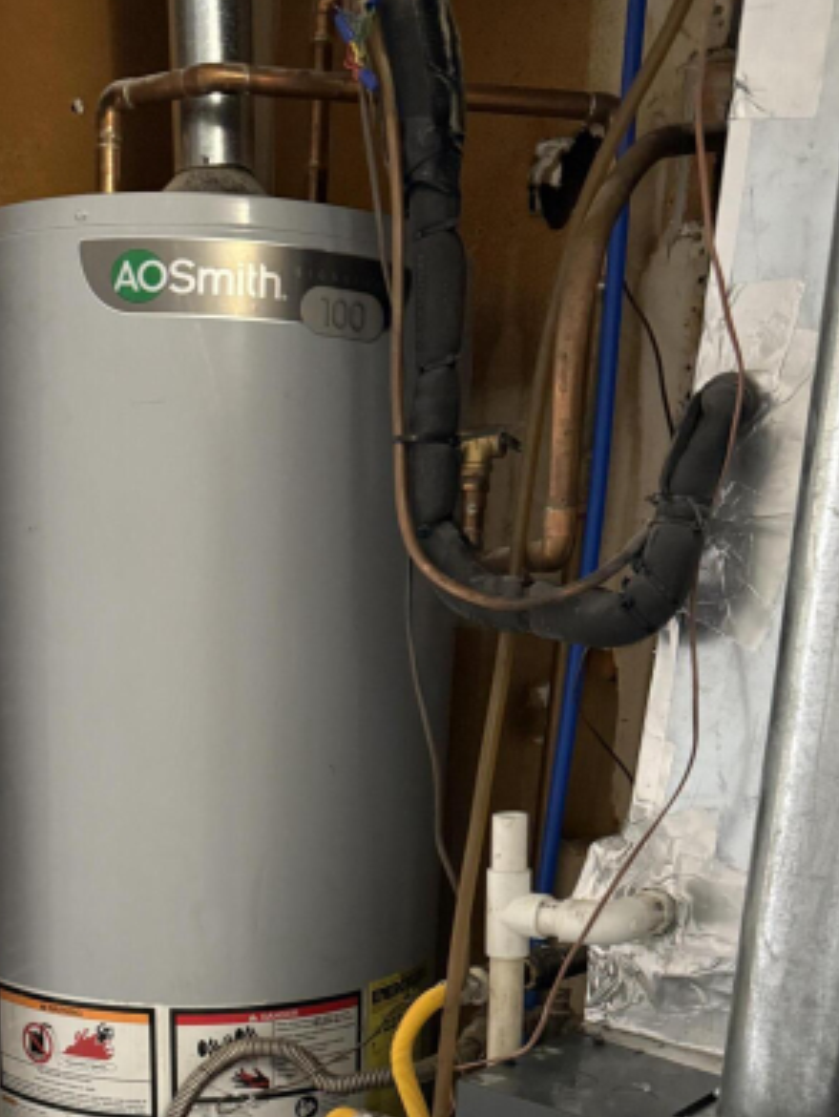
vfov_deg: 43.0
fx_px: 1324
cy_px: 941
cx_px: 295
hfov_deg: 34.9
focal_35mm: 41
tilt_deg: -13.5
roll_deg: -2.9
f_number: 1.78
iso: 640
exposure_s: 1/40
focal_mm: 6.76
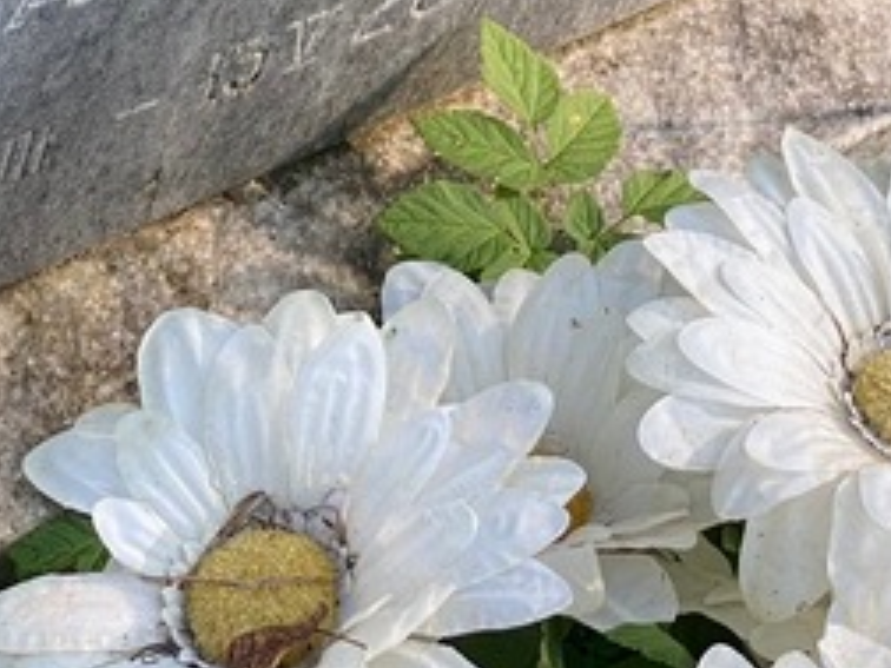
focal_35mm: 165
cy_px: -272
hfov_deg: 11.9
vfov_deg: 8.8
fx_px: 4247
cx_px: 198
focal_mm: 6
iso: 20
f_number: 2
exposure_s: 1/221
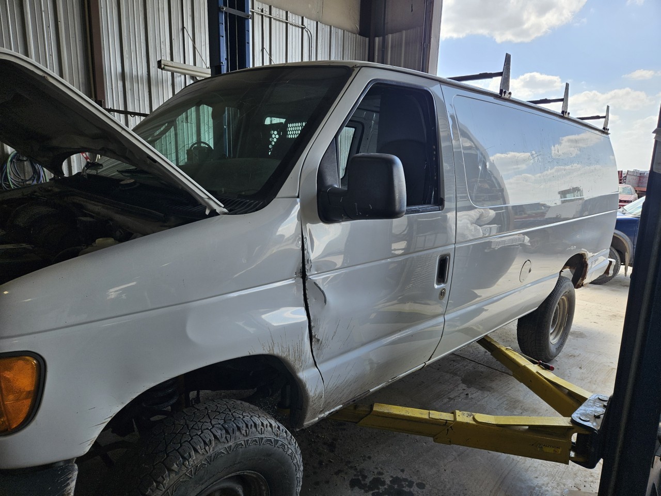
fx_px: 439
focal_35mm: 23
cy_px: 248
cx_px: 330
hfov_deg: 73.9
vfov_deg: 58.9
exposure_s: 1/227
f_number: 1.8
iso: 25
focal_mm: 5.4
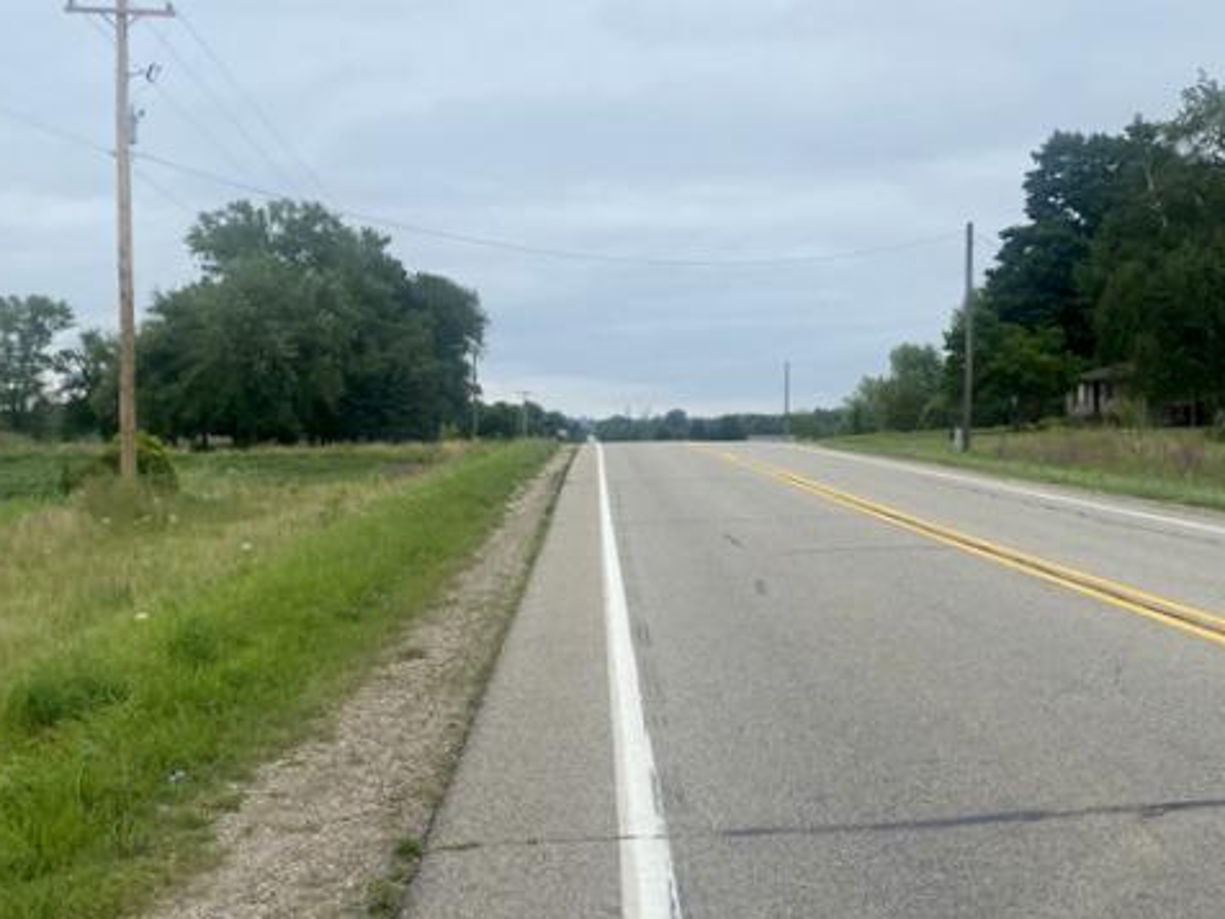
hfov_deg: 45.6
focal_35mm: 41
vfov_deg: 35.1
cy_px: 436
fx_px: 1451
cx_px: 728
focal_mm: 4.25
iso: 32
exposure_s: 1/1653
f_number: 1.8
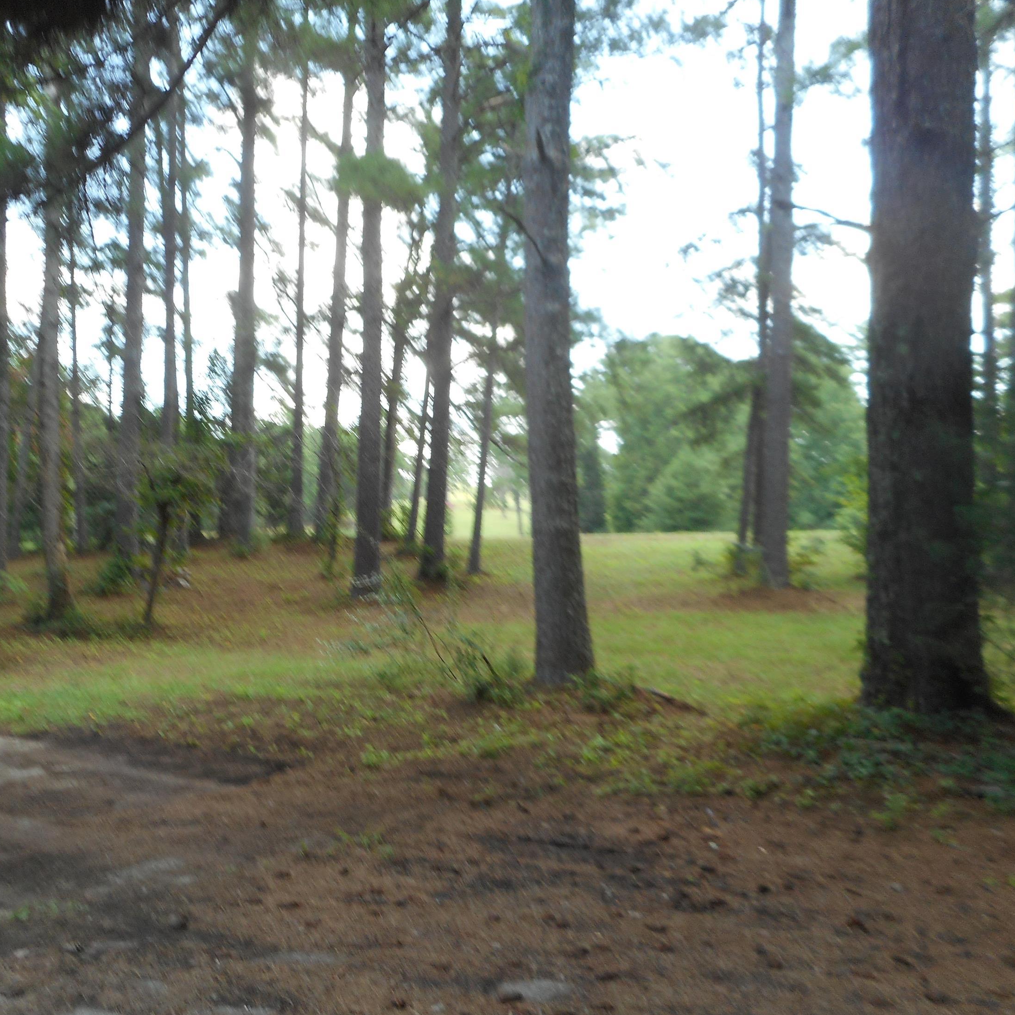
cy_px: 505
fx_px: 1028
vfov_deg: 52.5
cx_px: 389
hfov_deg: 52.0
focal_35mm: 31
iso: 80
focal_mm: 4.5
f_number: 3.7
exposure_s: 1/40
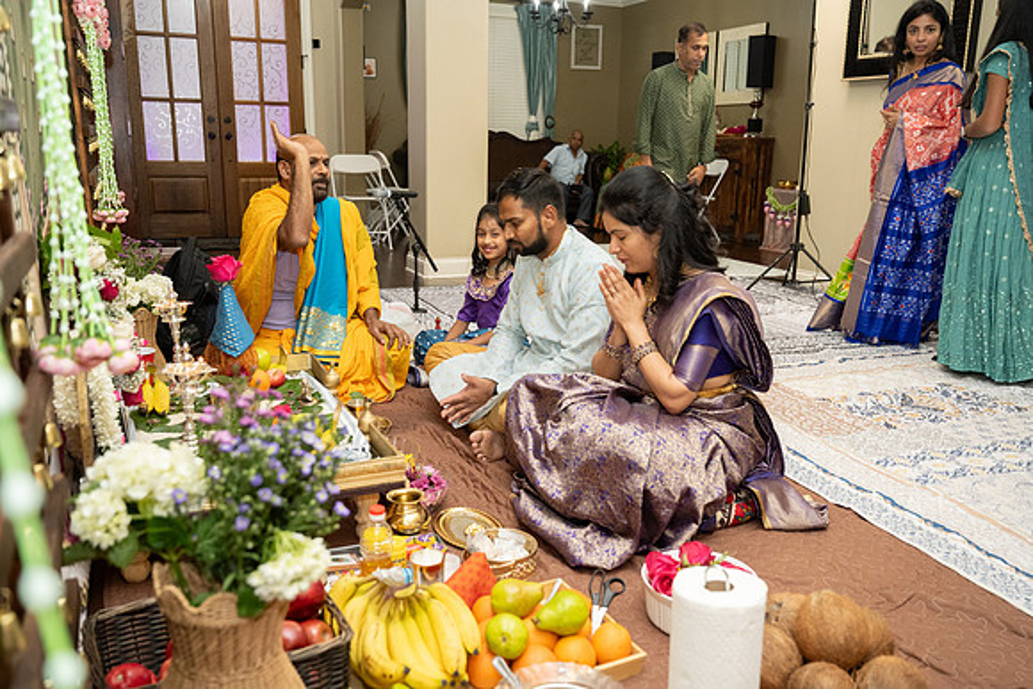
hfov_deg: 62.4
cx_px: 516
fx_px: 853
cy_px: 344
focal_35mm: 30
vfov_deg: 44.0
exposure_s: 1/160
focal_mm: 29.5
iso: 1000
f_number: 3.5
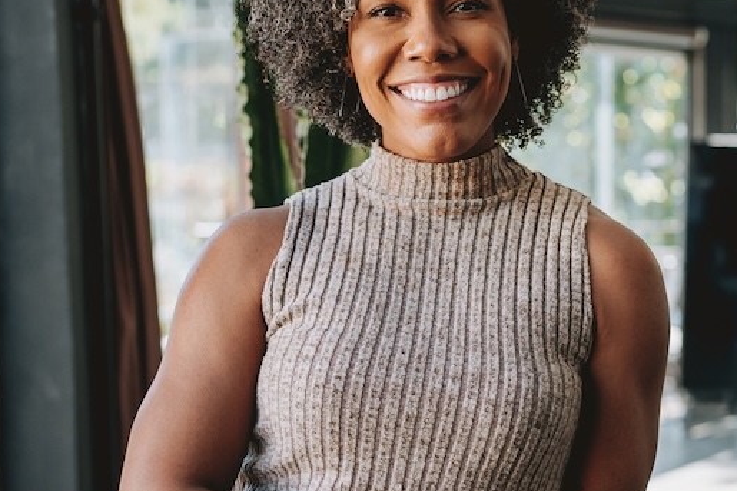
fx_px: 1780
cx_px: 726
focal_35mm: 87
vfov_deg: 15.7
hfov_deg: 22.5
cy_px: 344
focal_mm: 35
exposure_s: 1/320
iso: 200
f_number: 2.2
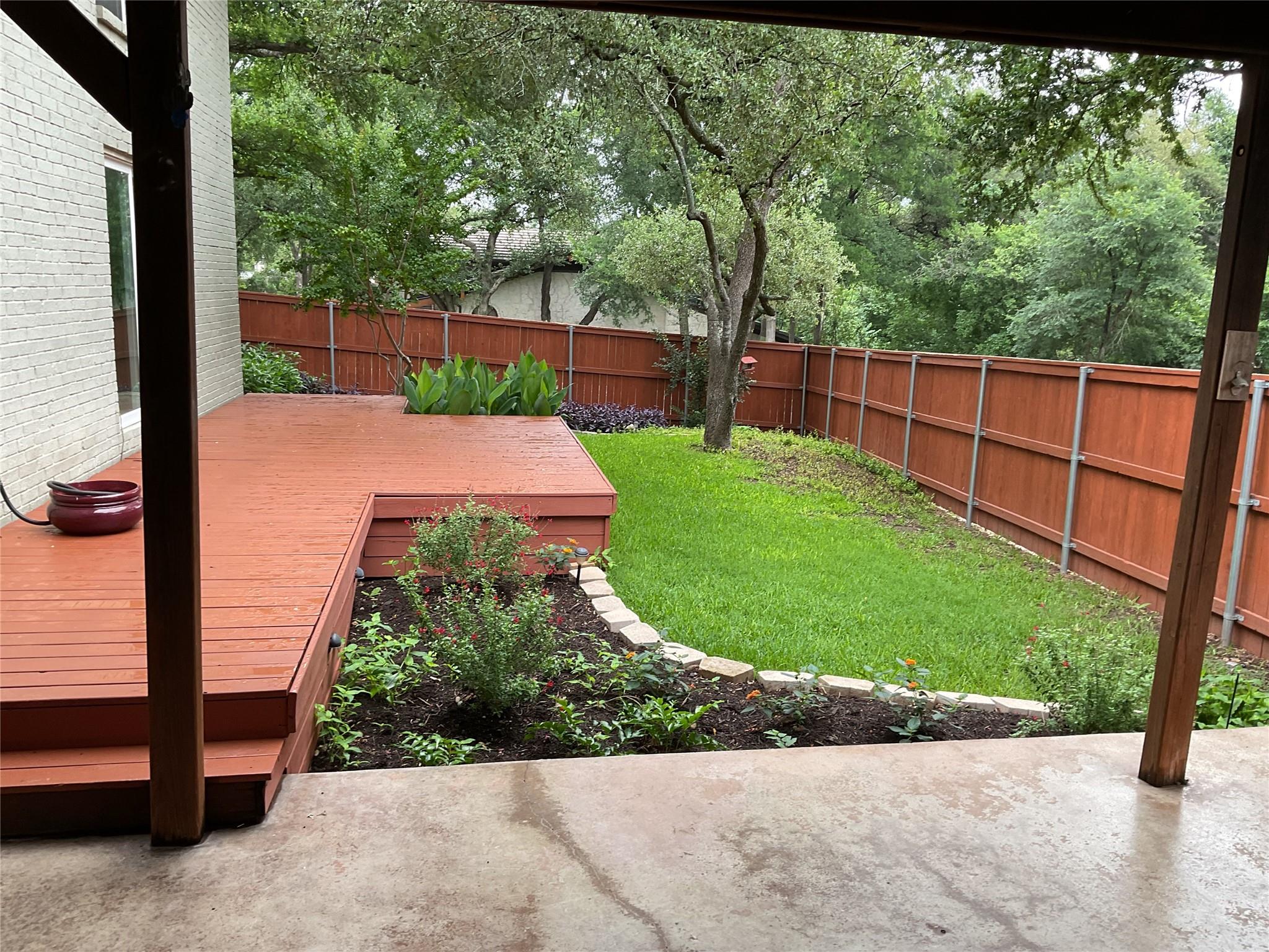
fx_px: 1063
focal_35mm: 29
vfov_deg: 48.2
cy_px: 476
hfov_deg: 61.7
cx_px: 634
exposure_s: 1/60
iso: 32
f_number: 1.8
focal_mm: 3
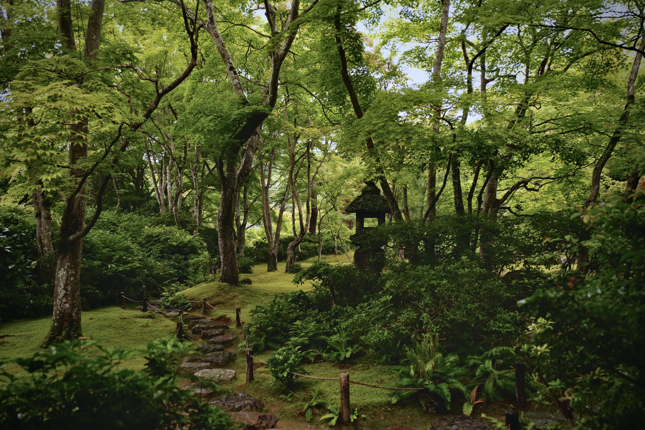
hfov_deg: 61.9
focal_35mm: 30
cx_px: 322
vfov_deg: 43.6
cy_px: 215
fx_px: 537
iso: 500
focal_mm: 20
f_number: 2.8
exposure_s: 1/250
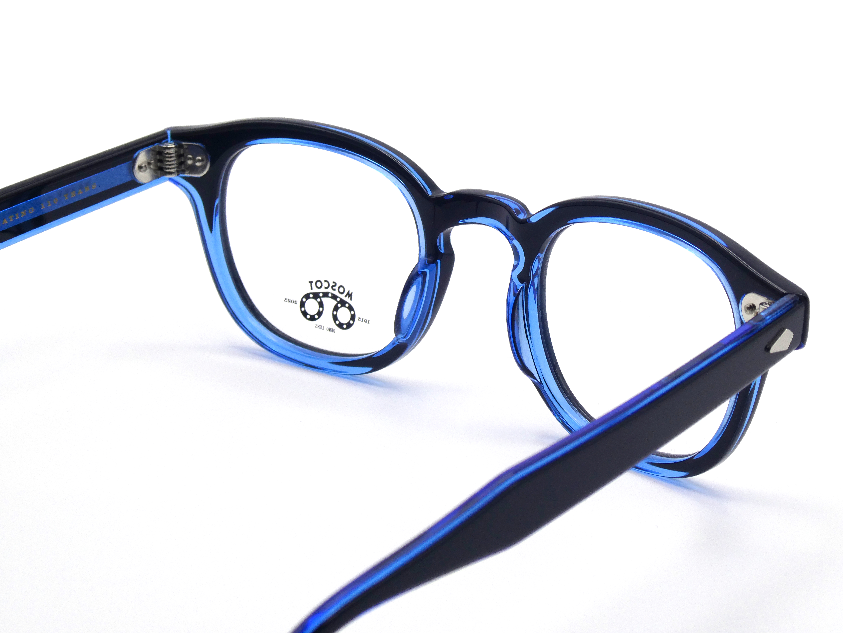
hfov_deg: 15.9
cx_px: 422
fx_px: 3020
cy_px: 316
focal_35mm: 124
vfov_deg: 12.0
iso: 80
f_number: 5.2
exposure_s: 1/250
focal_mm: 22.3
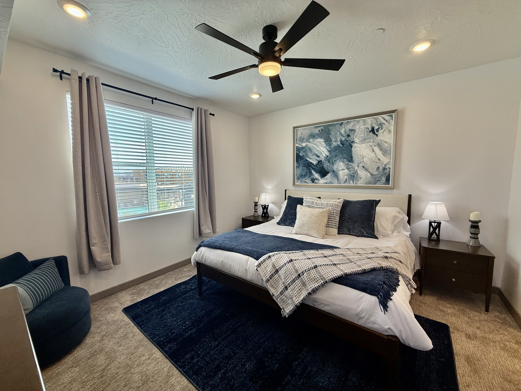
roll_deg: +0.1
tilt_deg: -4.3
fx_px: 211
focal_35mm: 14
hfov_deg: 102.1
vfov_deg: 85.7
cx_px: 260
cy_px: 196
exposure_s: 1/123
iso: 64
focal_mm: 2.22
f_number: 2.2
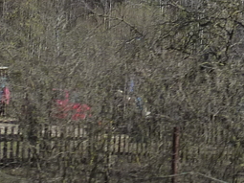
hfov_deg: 11.1
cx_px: 299
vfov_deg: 8.5
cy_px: -12
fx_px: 1226
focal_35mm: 174
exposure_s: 1/500
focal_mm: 6.1
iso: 125
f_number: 4.5
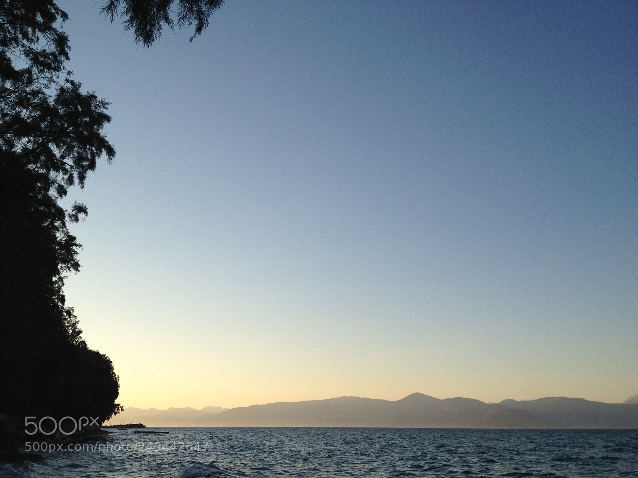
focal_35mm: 35
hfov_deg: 52.6
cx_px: 319
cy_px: 239
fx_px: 645
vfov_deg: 40.7
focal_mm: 4.28
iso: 64
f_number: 2.4
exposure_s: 1/1200
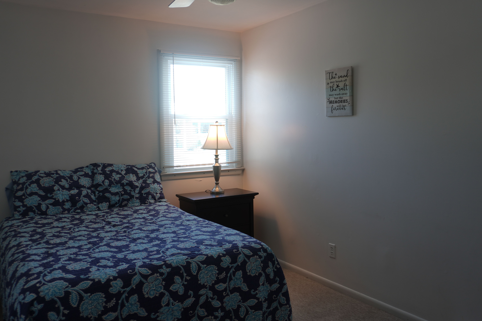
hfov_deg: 59.5
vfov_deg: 41.7
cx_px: 241
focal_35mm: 32
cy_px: 160
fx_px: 422
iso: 64
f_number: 4
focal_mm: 21
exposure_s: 1/13
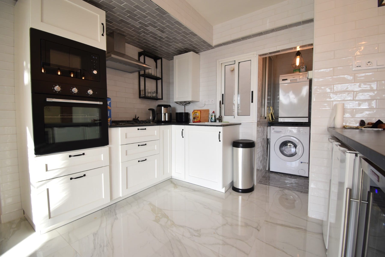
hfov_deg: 100.4
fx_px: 160
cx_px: 192
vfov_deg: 77.3
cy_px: 128
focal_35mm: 15
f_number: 5.6
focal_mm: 10
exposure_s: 1/125
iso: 200
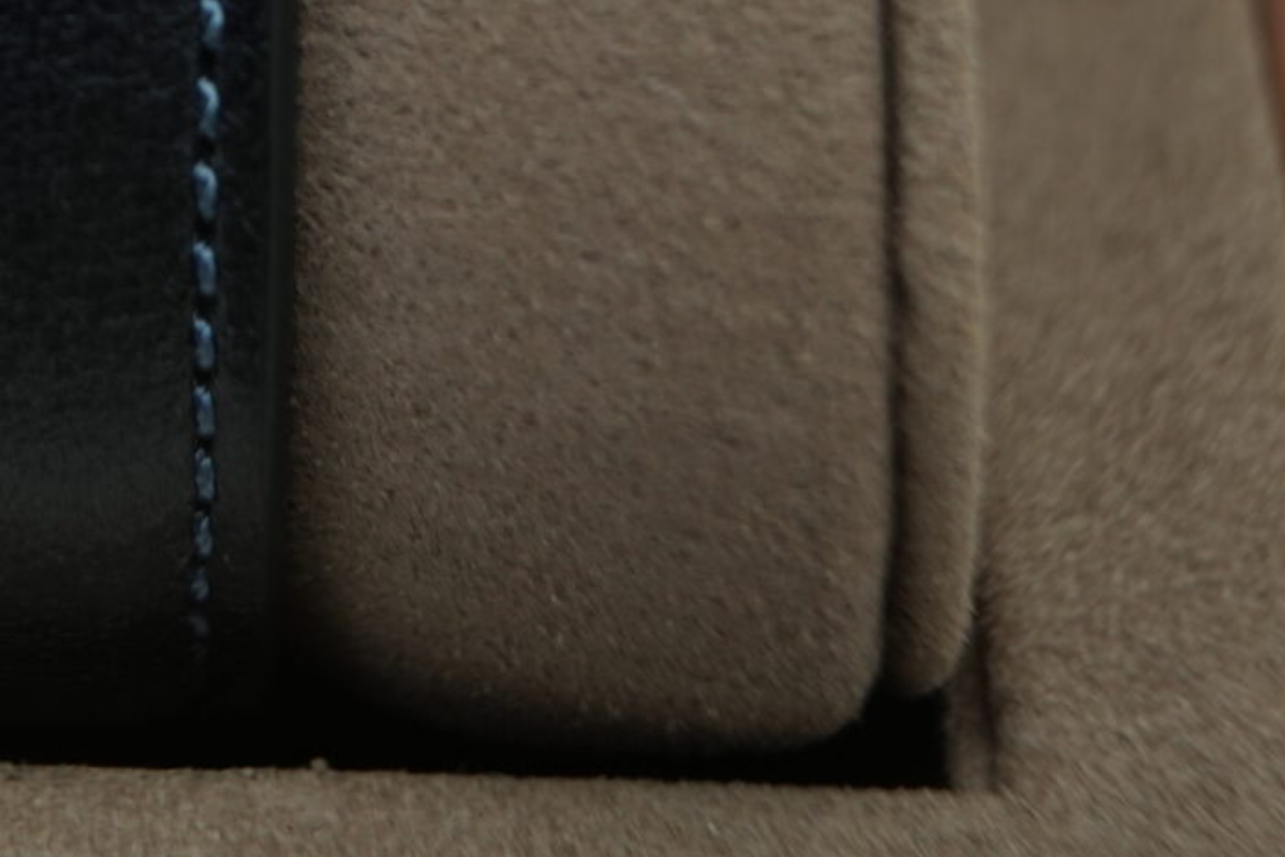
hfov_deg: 15.7
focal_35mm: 128
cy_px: -533
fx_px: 4570
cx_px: -59
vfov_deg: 10.3
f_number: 5
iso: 400
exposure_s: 1/250
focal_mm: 35
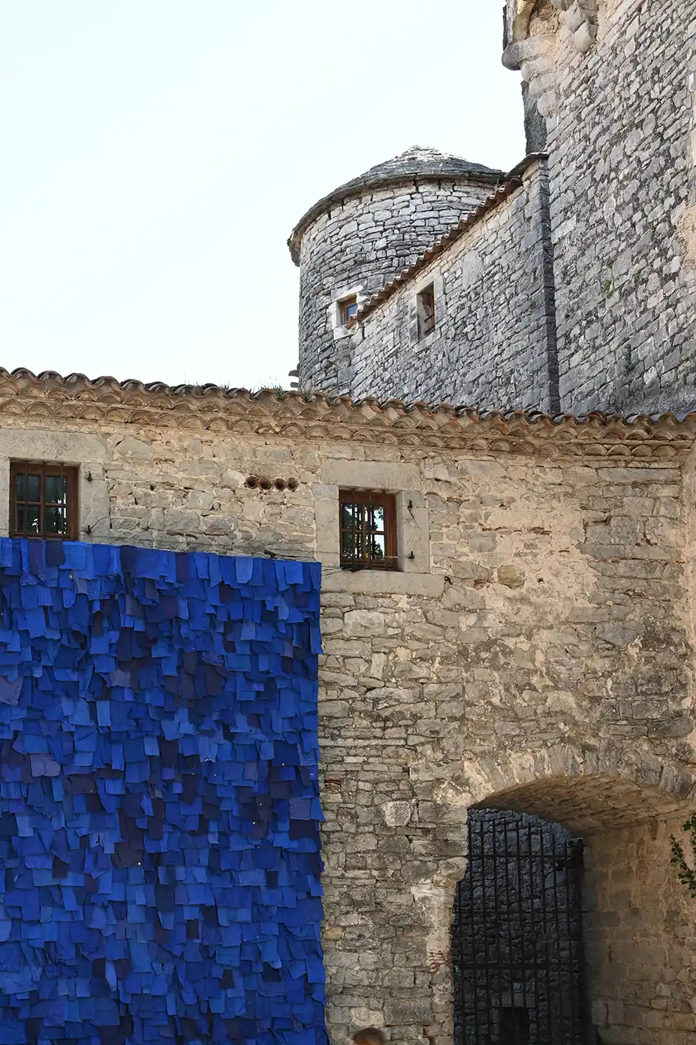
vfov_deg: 35.8
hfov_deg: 24.4
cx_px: 197
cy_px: 714
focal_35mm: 55
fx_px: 1597
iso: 200
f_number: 7.1
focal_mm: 34
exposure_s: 1/125
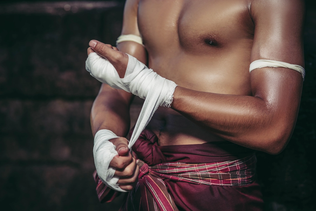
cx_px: 158
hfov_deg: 23.9
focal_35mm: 85
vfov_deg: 16.1
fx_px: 746
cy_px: 106
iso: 100
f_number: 2.8
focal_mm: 85
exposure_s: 1/1000
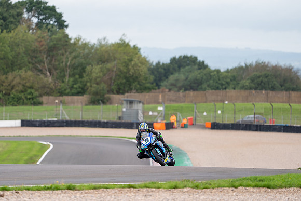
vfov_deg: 3.7
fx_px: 3092
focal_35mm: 370
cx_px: 142
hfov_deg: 5.6
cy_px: 90
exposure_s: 1/500
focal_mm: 335
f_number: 4.5
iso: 250
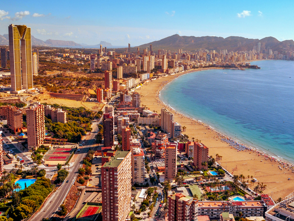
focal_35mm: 40
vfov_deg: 36.0
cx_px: 187
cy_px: 100
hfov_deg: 46.3
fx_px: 340
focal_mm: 20
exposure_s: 1/640
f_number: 9
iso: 200
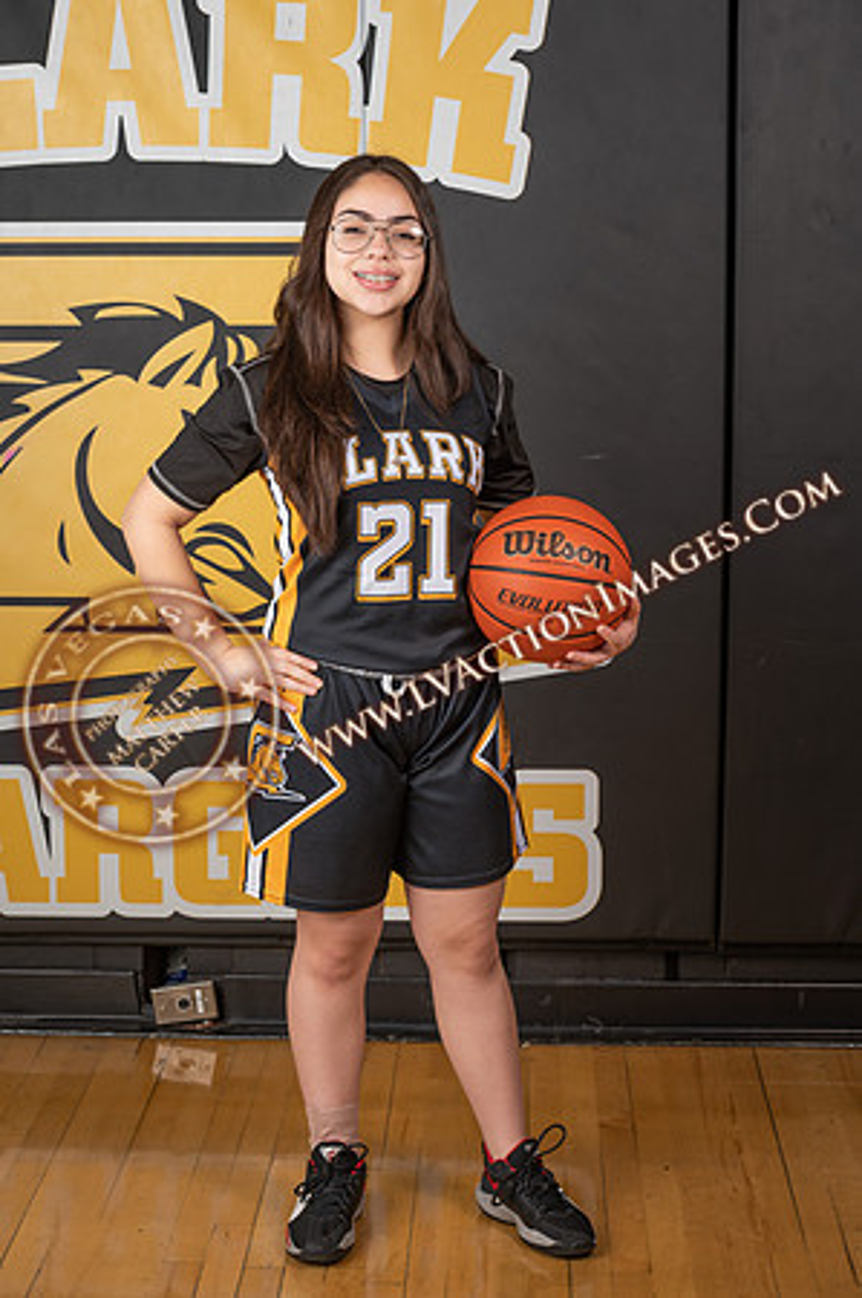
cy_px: 649
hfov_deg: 19.4
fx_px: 2520
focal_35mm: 70
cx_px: 431
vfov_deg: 28.9
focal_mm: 70
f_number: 9
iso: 100
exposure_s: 1/125
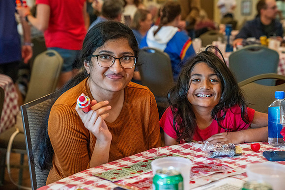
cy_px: 95
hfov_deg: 31.0
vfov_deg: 20.9
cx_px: 142
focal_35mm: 65
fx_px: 515
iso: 12800
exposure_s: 1/200
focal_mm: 65
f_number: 4
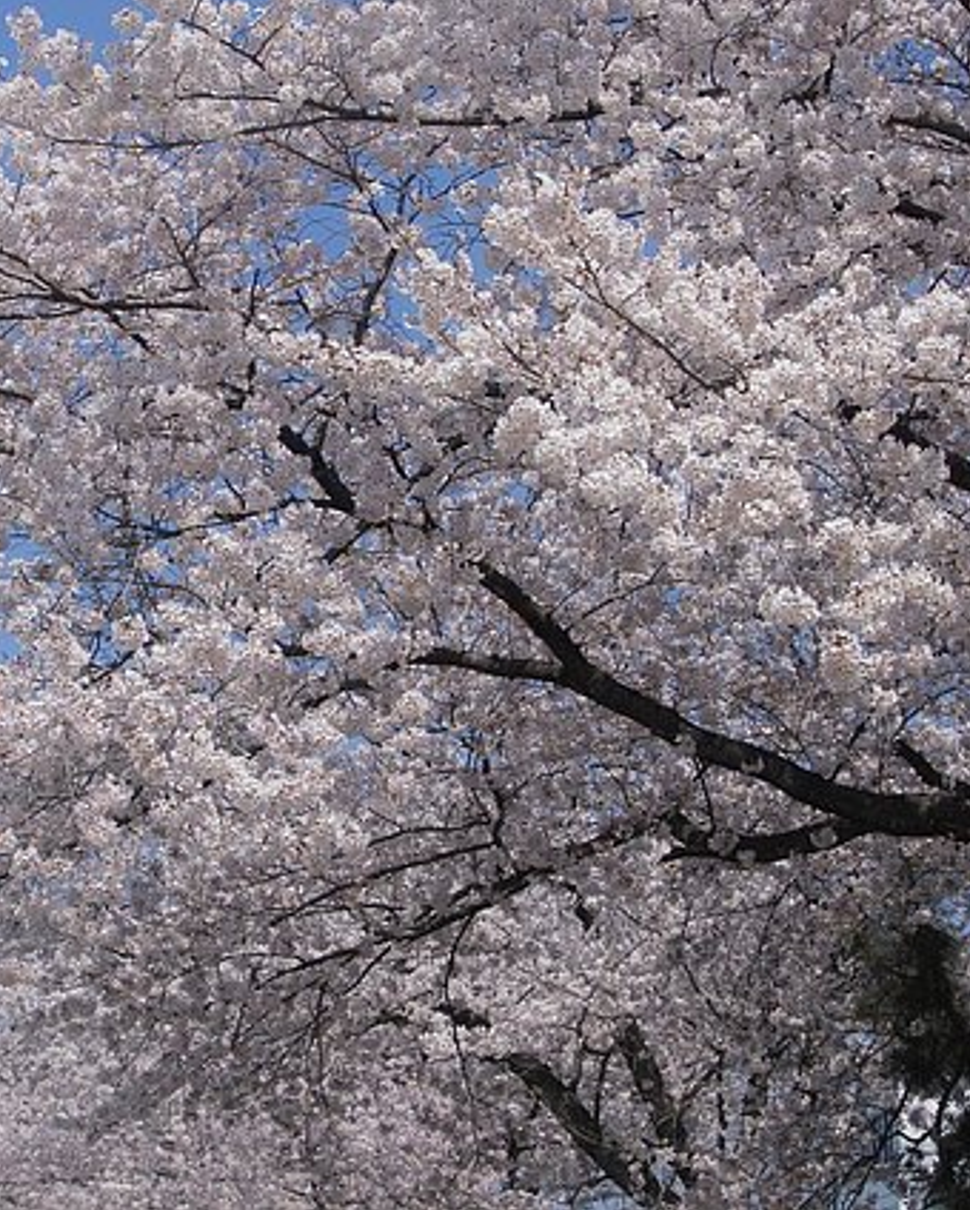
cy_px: 238
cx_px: 953
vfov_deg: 24.3
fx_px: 2759
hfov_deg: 19.4
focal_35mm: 77
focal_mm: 20
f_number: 8
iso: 100
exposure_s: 1/125
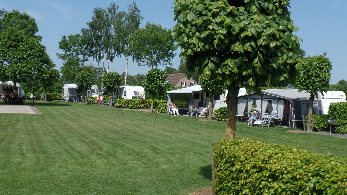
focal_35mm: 50
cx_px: 167
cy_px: 101
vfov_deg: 24.0
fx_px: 460
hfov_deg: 41.3
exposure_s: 1/1000
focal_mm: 7.5
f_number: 3.6
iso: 80
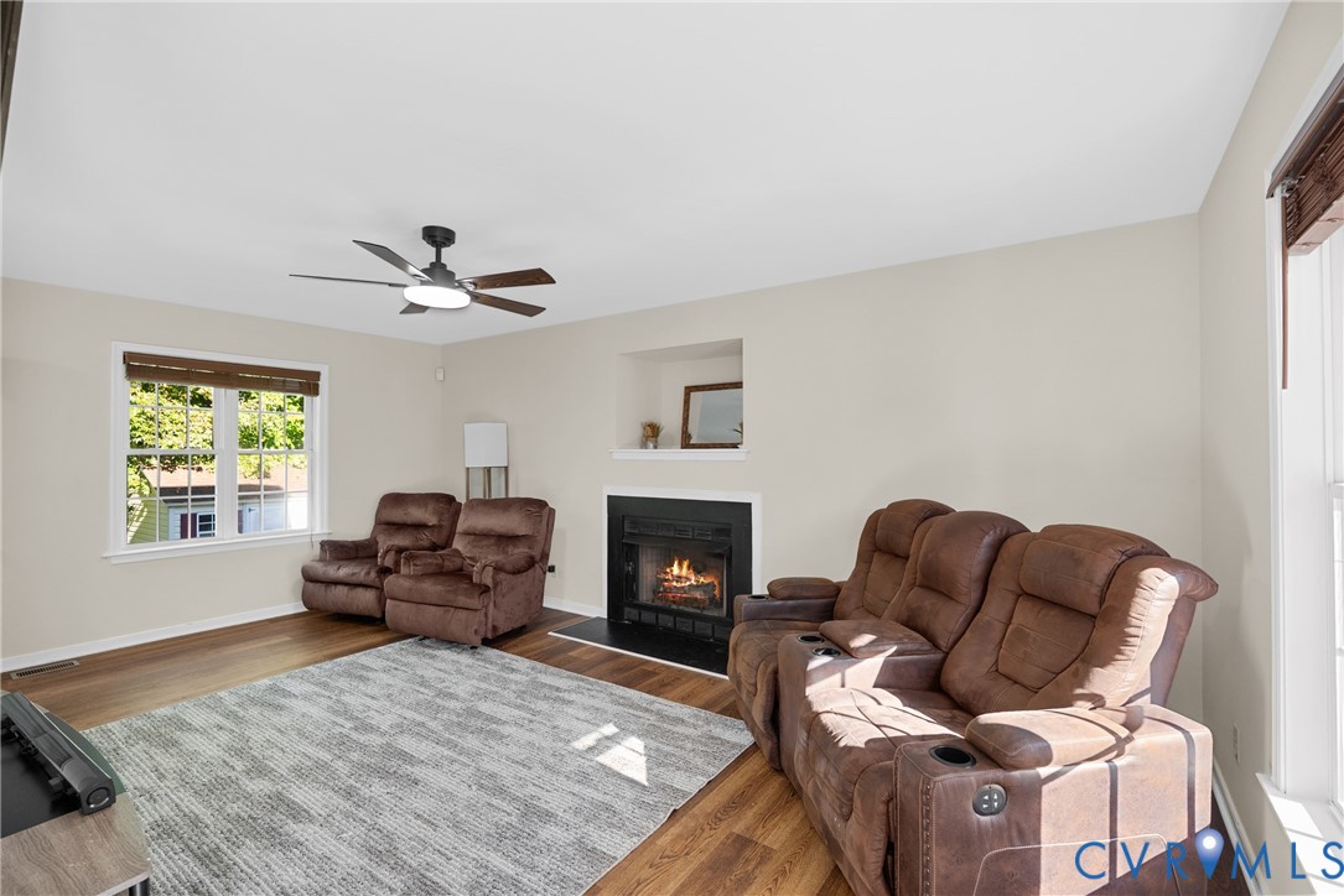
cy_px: 448
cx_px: 672
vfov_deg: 73.8
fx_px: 597
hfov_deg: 96.7
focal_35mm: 16
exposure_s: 1/50
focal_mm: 16
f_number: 4
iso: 1250
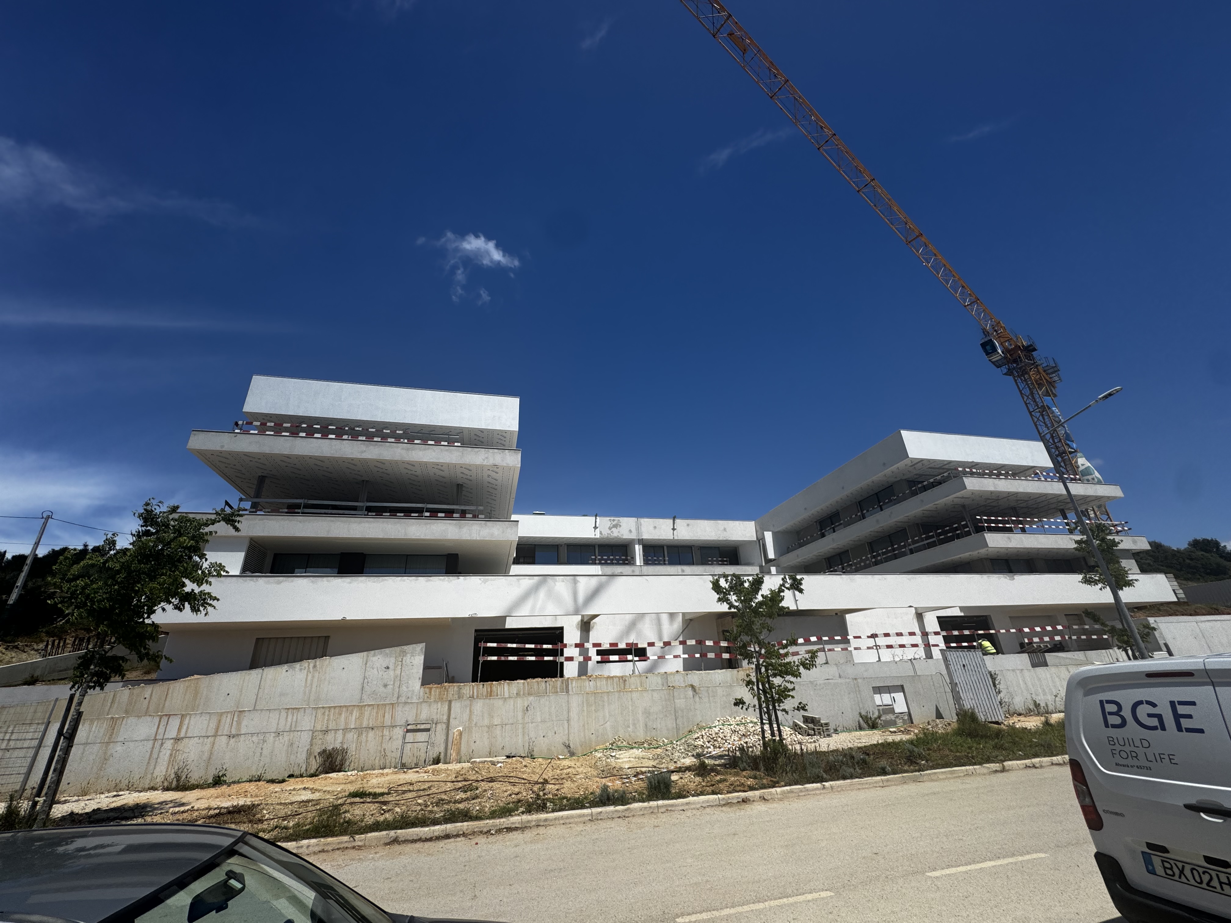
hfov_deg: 102.1
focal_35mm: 14
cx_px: 616
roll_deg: +3.1
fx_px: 498
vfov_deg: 85.7
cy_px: 462
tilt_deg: +24.9
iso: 50
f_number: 2.2
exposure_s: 1/2985
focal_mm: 2.22
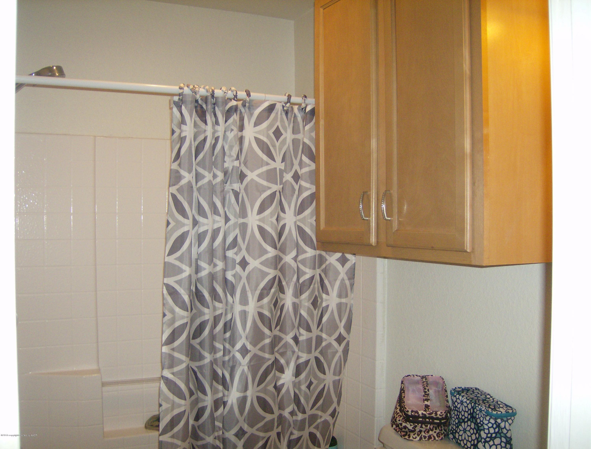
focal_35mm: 36
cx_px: 296
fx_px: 618
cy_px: 224
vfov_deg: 40.0
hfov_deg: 51.1
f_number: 2.8
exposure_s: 1/60
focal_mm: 6
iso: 200
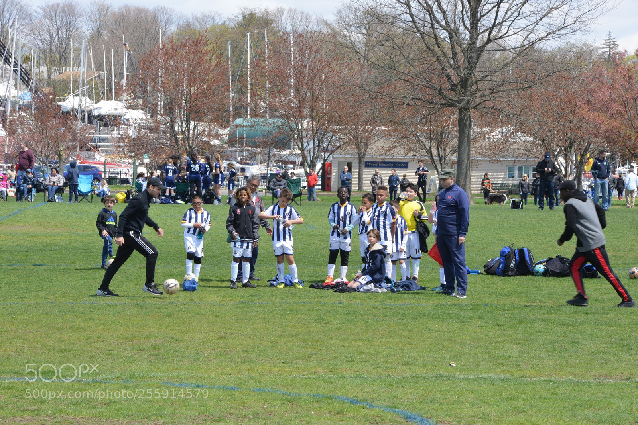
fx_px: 3545
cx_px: 319
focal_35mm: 200
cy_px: 212
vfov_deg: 6.9
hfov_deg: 10.3
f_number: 22
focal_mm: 200
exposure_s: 1/125
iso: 900
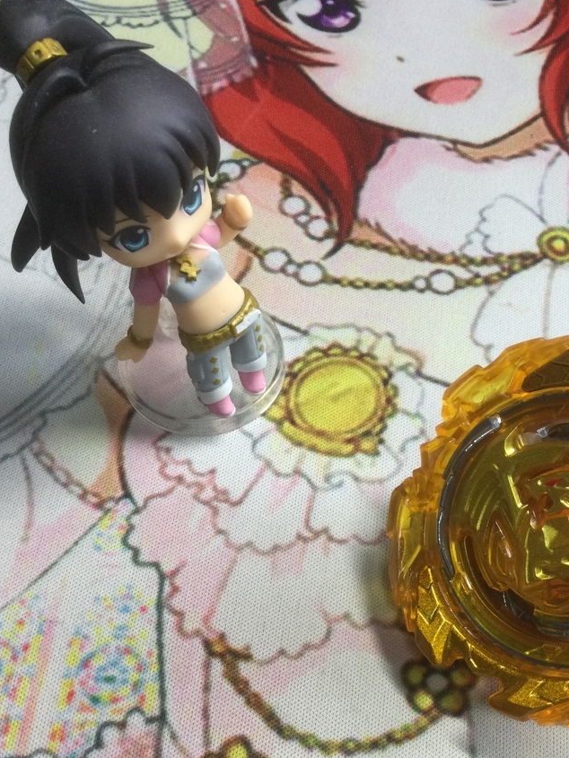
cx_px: 380
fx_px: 964
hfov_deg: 32.6
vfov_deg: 42.2
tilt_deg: -61.8
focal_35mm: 44
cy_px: 527
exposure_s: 1/40
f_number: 2.4
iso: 32
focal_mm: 3.3
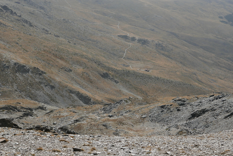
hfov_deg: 30.0
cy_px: 61
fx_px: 434
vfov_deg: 20.3
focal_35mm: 67
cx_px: 121
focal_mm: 22
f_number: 5.6
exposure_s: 1/1300
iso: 200
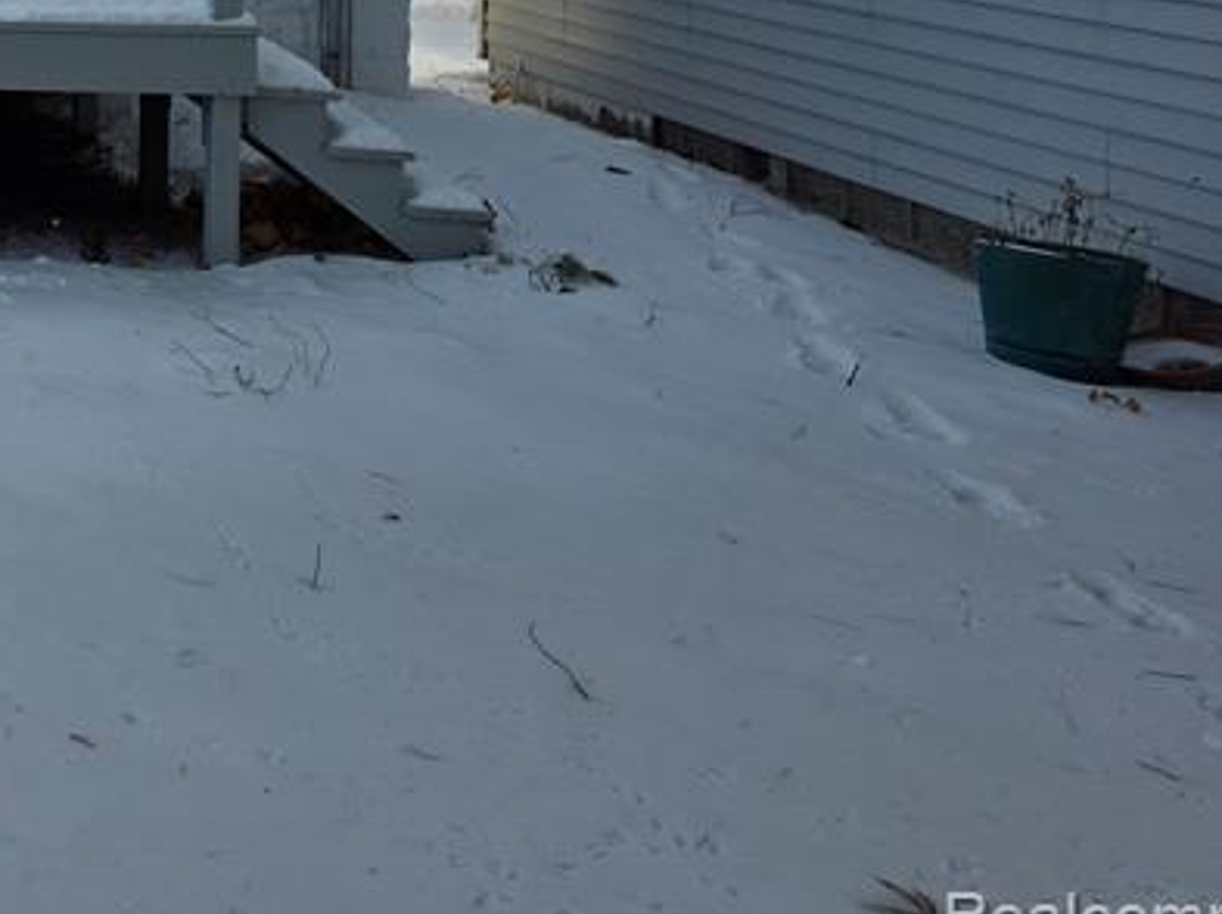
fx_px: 2116
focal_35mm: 60
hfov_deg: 27.4
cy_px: -227
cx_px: -333
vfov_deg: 22.2
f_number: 1.7
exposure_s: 1/2524
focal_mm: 6.3
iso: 80
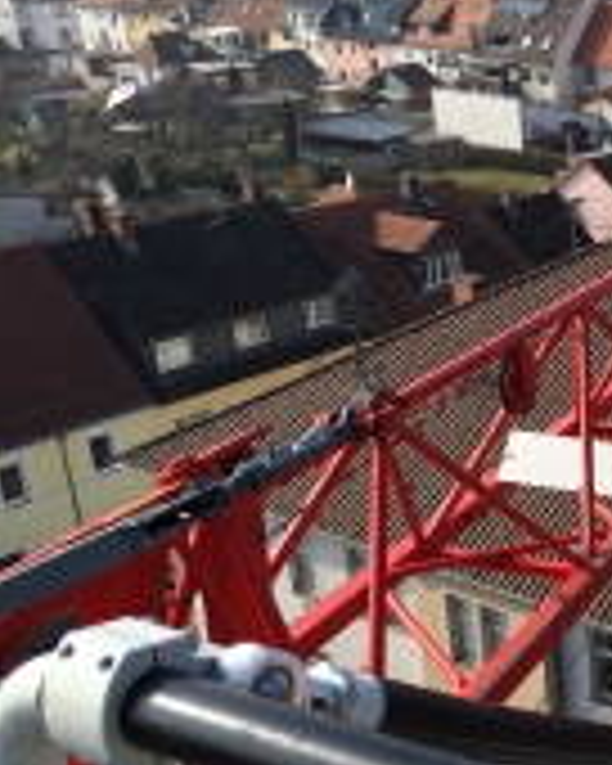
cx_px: 806
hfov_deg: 22.6
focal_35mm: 60
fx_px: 1358
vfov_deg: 31.1
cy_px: 547
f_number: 2.2
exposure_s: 1/1709
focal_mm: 4.15
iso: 32
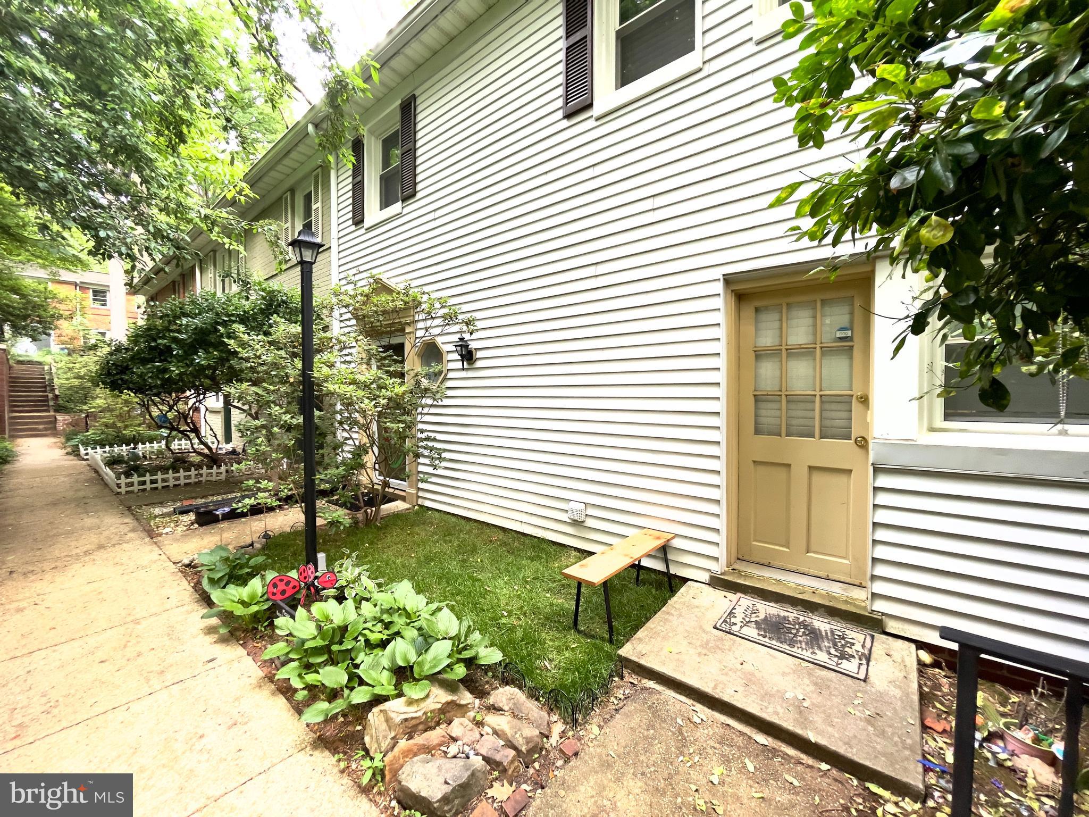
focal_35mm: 13
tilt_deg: -1.8
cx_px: 544
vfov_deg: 89.9
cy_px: 408
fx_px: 409
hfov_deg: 106.2
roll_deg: +0.0
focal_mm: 1.54
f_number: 2.4
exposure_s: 1/122
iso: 125
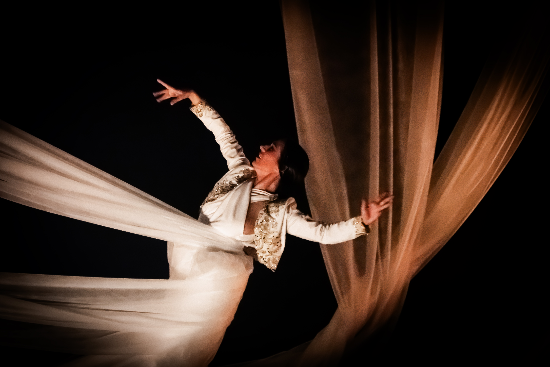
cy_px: 184
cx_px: 275
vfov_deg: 4.9
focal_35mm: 280
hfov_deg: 7.4
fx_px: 4277
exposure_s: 1/20
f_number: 4.5
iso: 1250
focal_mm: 102.9
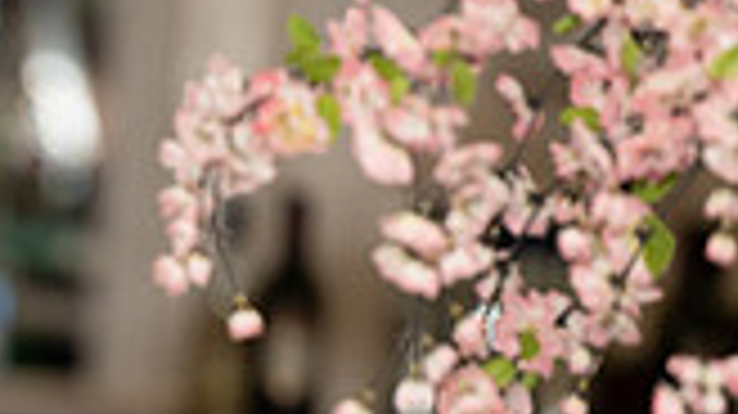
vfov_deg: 1.7
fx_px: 14139
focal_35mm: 723
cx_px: -252
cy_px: 592
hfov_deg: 3.0
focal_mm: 195
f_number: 2.8
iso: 400
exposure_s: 1/160
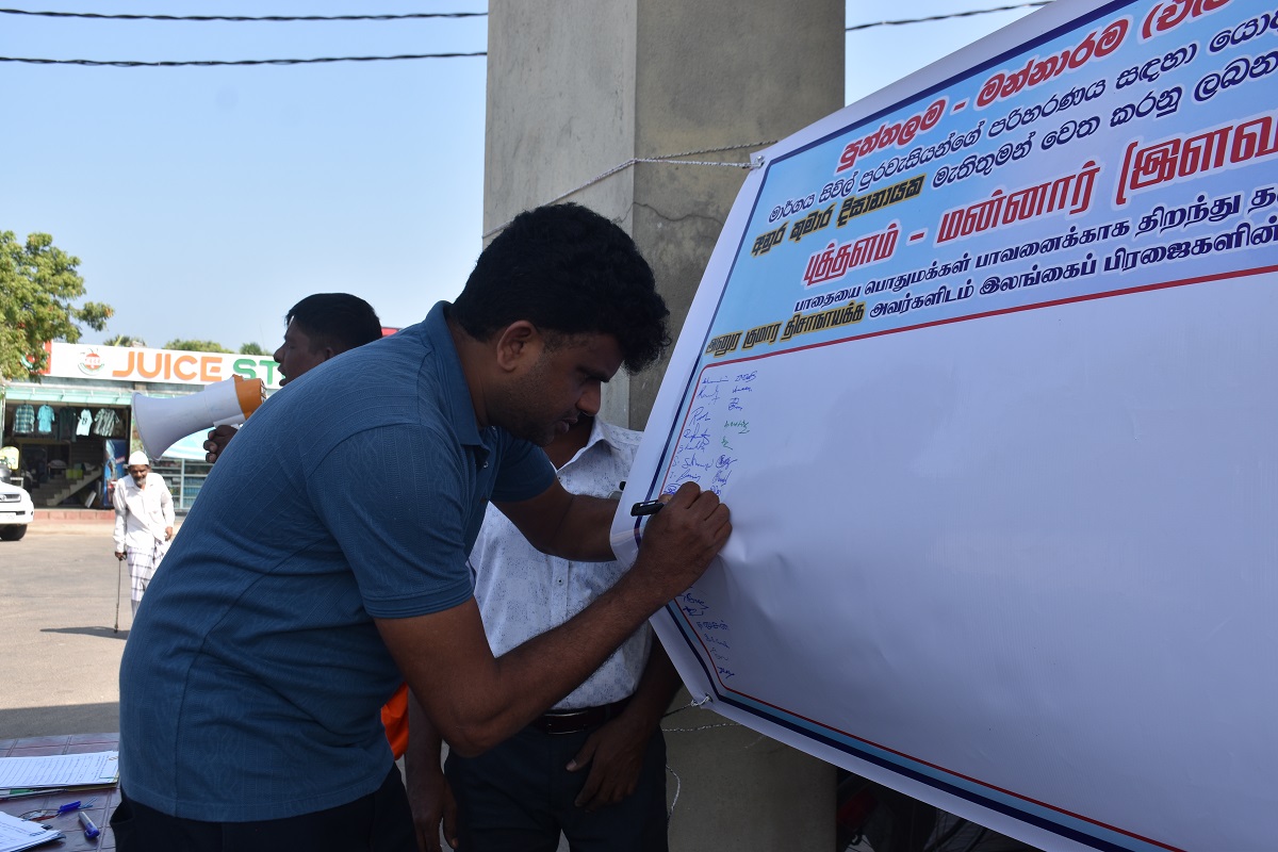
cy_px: 426
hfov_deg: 57.2
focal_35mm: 33
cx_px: 639
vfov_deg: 40.0
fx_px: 1171
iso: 100
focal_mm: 22
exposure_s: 1/200
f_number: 7.1
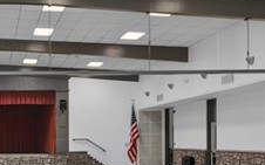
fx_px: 534
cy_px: 111
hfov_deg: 26.2
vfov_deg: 17.5
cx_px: -9
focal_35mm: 74
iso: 1600
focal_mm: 16
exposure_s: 1/30
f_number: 8
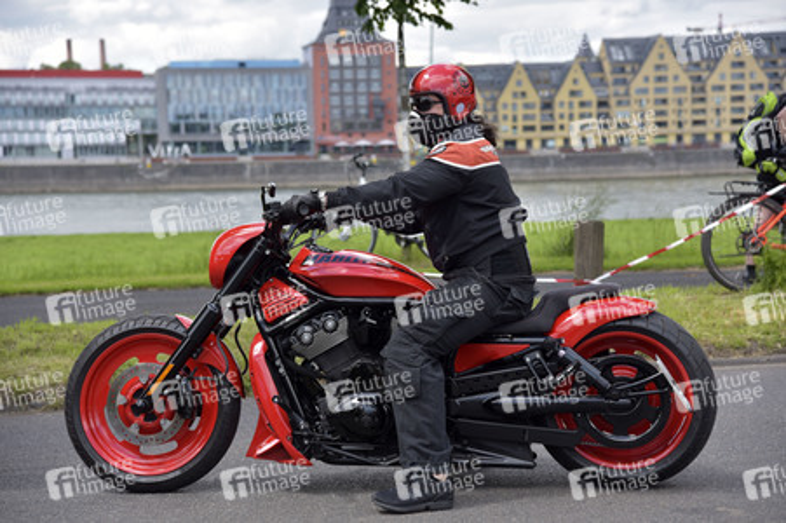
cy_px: 262
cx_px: 393
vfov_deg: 16.0
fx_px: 1854
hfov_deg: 23.9
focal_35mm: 85
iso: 160
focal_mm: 85
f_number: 4.5
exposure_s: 1/320
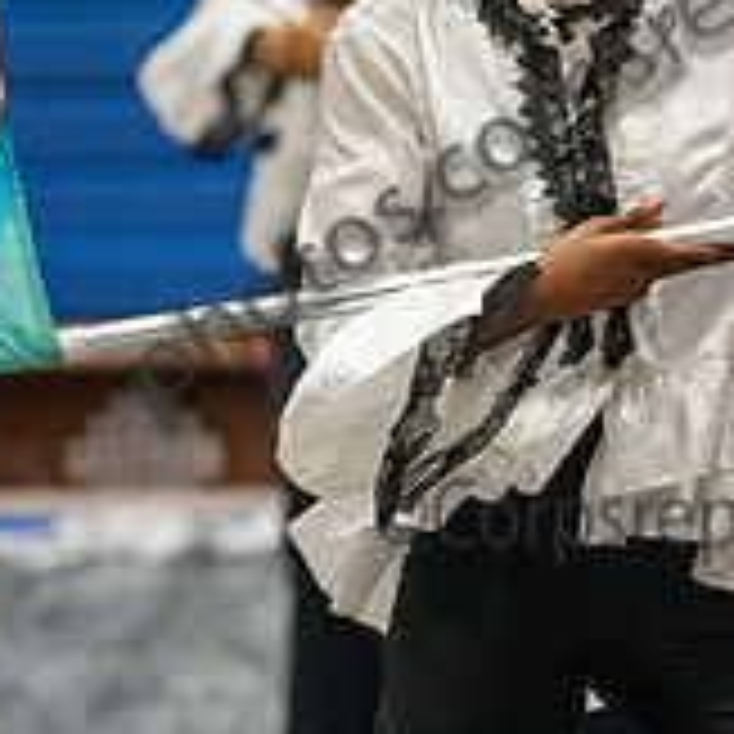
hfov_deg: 5.5
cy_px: 104
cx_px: 617
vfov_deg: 5.5
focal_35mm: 317
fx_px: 7605
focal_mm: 135
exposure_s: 1/500
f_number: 4
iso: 2200
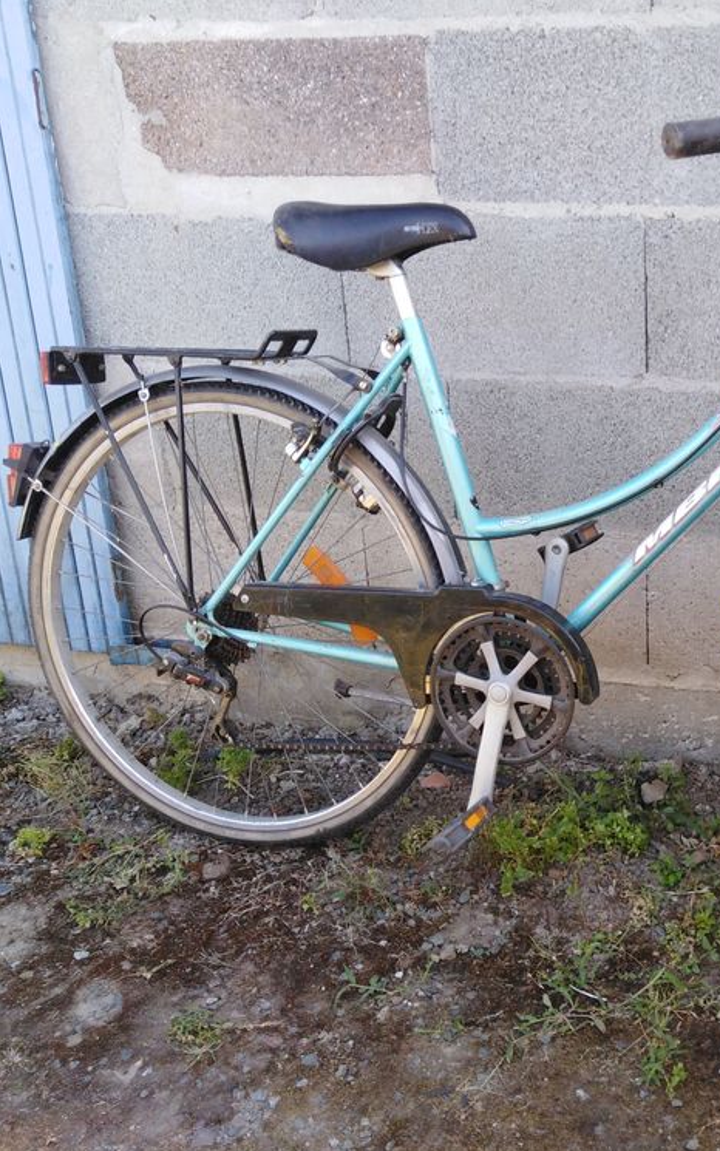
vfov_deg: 52.7
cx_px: 672
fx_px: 1161
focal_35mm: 37
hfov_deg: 32.4
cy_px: 576
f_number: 2.2
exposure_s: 1/113
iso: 100
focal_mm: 3.46
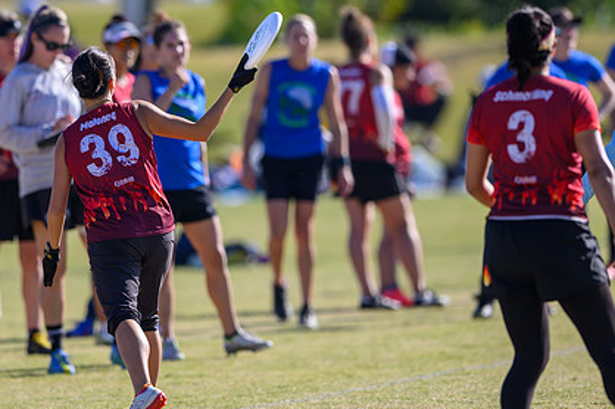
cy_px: 178
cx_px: 194
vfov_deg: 1.8
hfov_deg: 2.7
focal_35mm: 755
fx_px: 12887
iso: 100
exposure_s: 1/1250
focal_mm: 400
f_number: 3.2
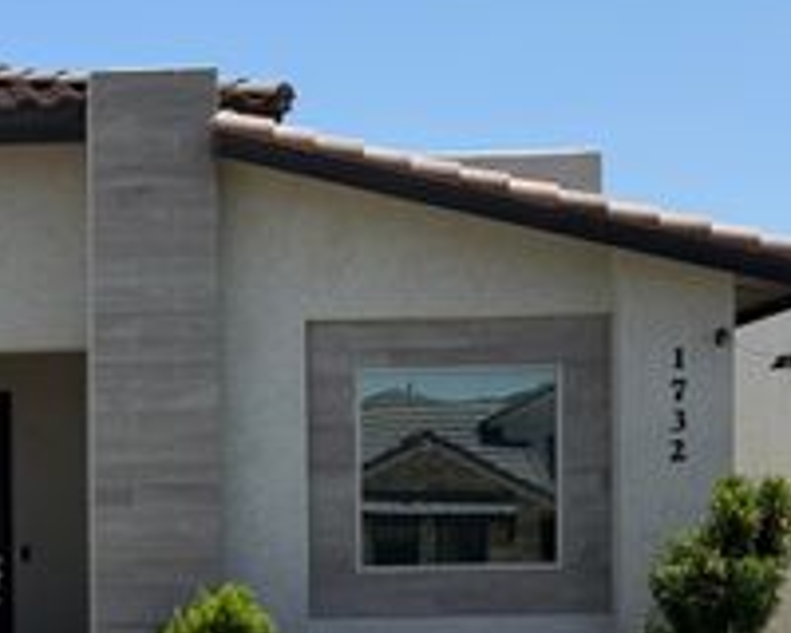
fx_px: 2739
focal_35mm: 117
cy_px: 651
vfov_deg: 13.0
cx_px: -103
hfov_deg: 15.9
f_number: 1.78
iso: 64
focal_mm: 6.76
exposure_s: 1/6536
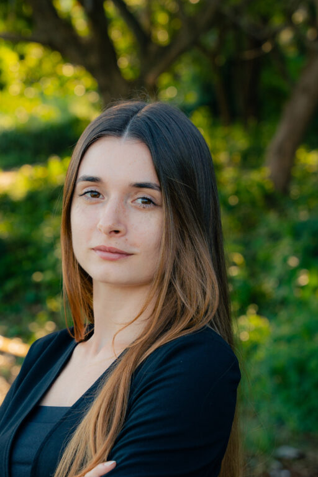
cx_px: 89
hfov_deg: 13.0
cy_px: 298
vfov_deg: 19.4
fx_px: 1391
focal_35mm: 105
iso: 320
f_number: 5
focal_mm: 70
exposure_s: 1/200
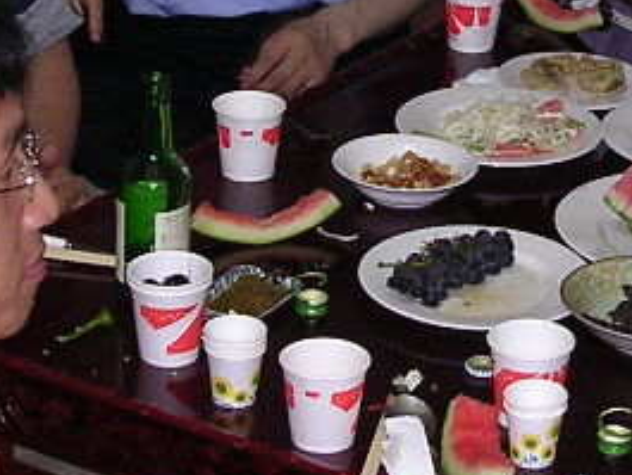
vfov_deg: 10.0
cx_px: 482
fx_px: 2685
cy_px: 33
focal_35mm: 147
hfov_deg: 13.4
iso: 160
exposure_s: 1/60.1
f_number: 2.8
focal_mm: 5.8
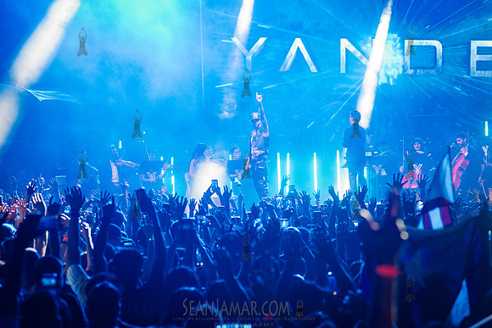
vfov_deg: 12.2
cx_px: 246
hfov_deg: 18.2
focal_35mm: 112
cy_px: 164
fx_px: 1534
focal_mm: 112
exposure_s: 1/500
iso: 5000
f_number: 4
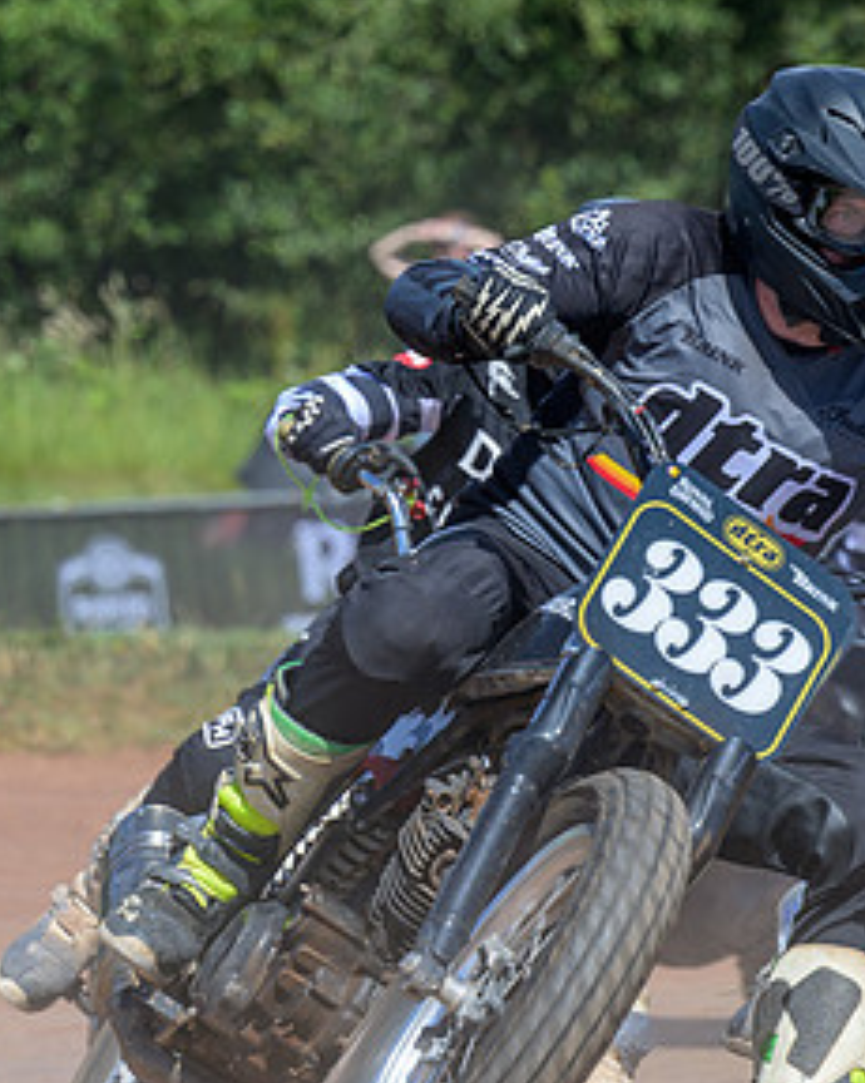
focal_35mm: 534
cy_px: 571
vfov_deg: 3.6
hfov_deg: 2.9
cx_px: 721
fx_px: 17107
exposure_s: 1/500
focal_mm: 155
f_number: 5
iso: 100
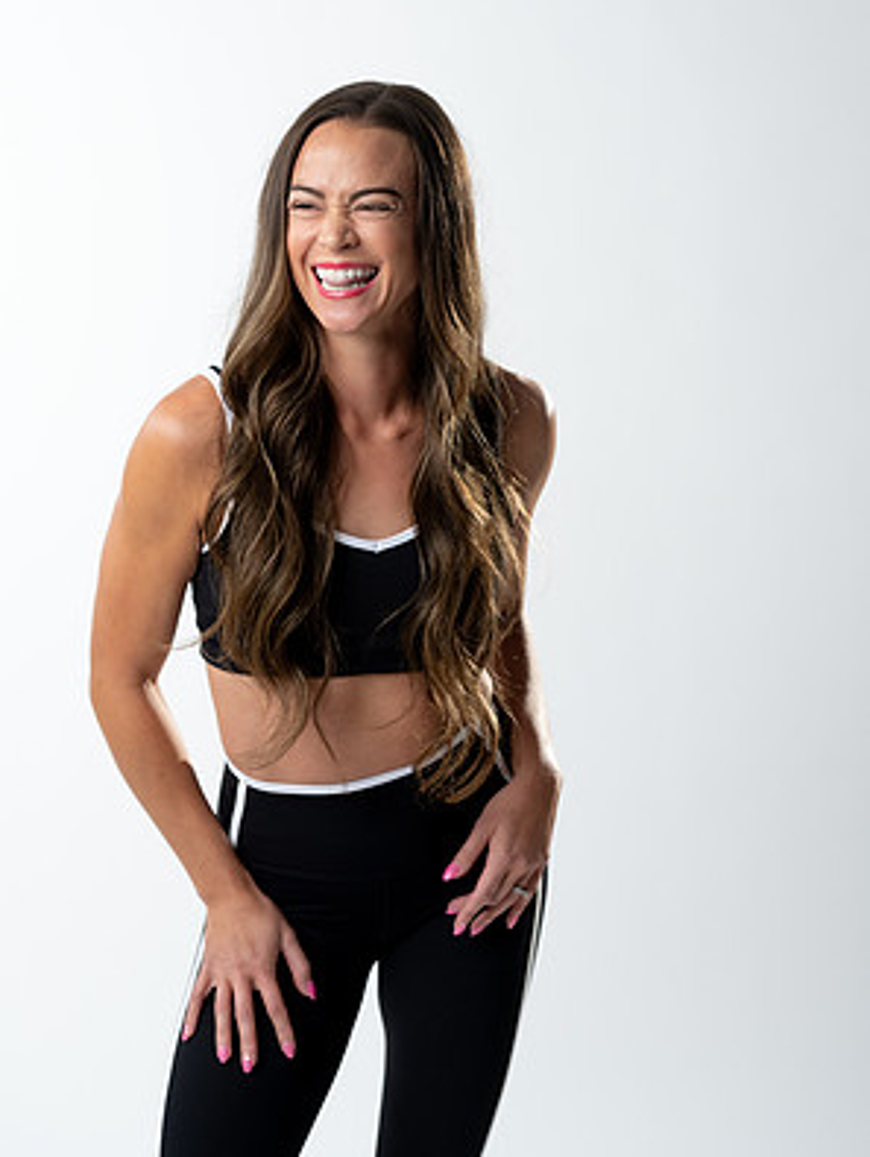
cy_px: 510
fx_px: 3111
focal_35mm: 93
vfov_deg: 21.1
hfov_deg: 15.9
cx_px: 436
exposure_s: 1/125
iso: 400
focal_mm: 85
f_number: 3.5
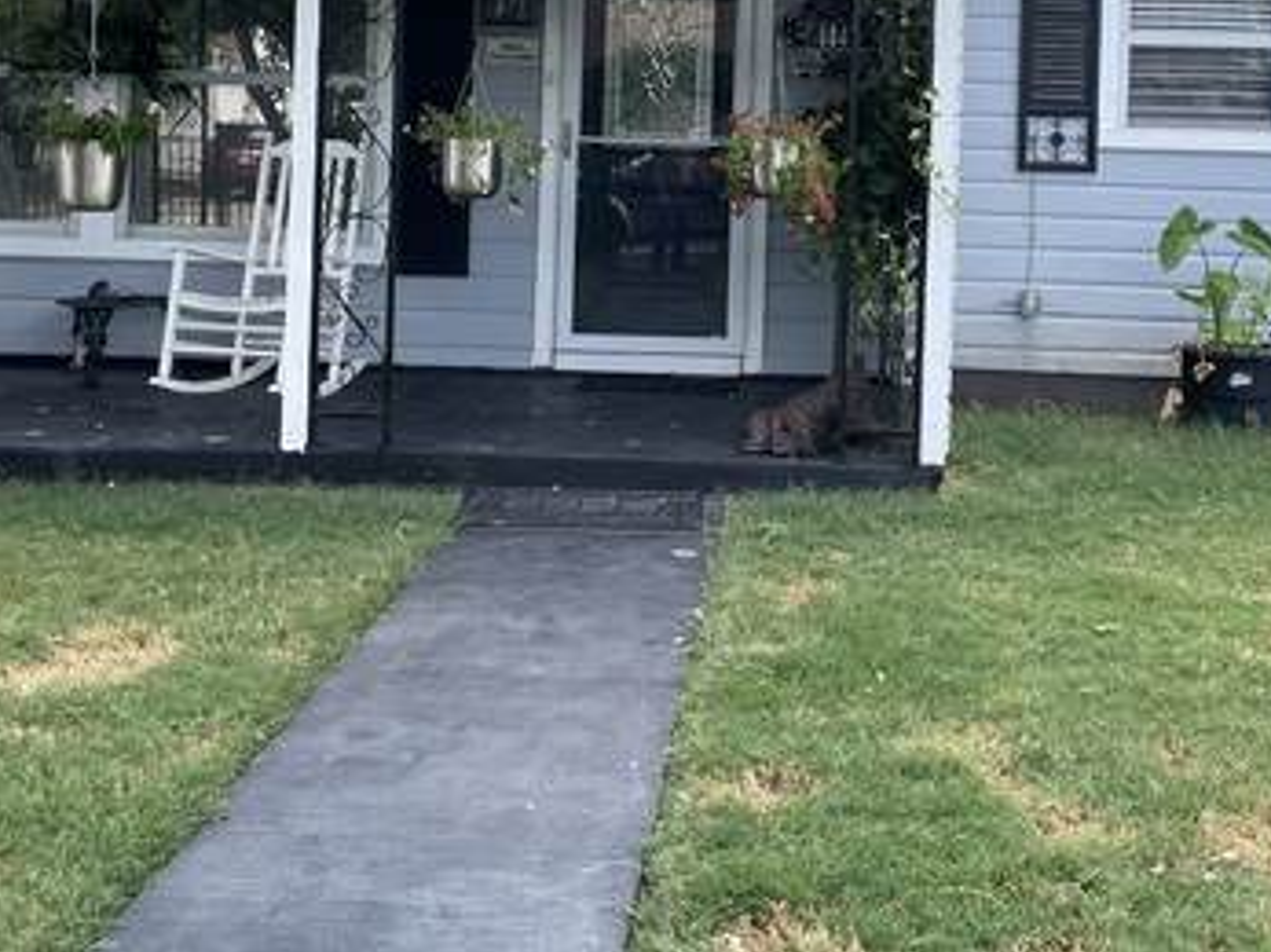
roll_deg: -1.9
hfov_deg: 39.6
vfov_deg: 29.3
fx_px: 1762
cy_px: 135
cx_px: 729
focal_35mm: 48
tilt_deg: -0.3
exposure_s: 1/540
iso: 32
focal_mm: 4.2
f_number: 1.6
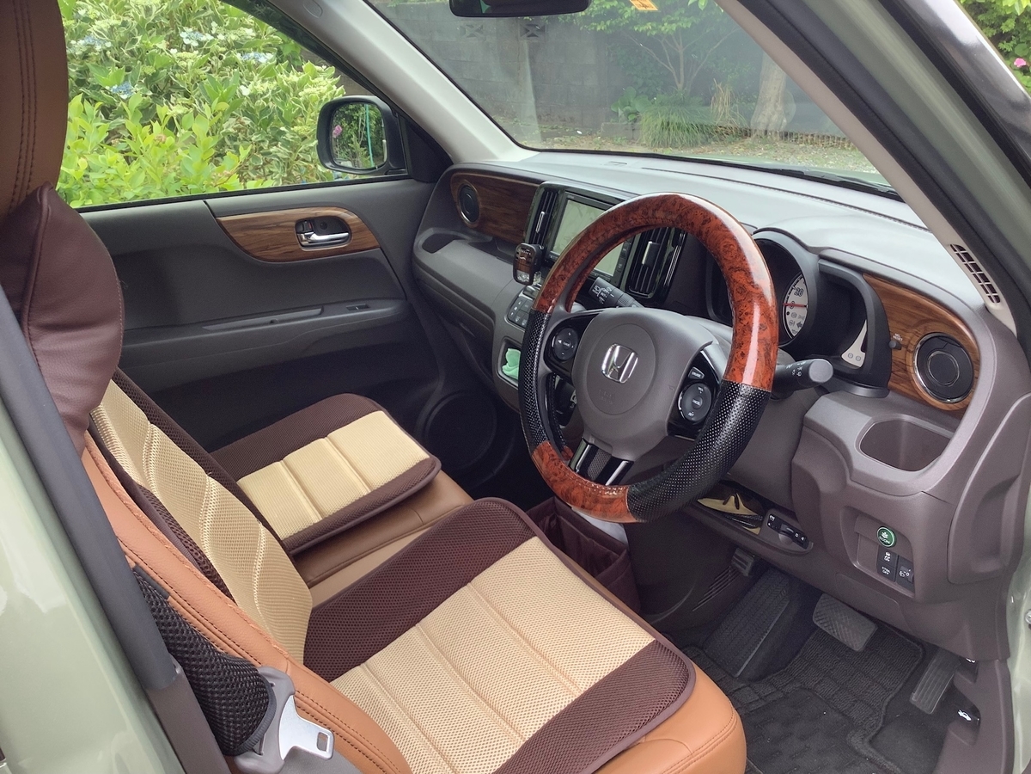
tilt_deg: -24.0
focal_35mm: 31
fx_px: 923
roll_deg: +1.1
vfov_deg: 45.4
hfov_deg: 58.4
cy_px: 387
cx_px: 516
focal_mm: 3.3
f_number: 2.4
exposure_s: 1/120
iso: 40
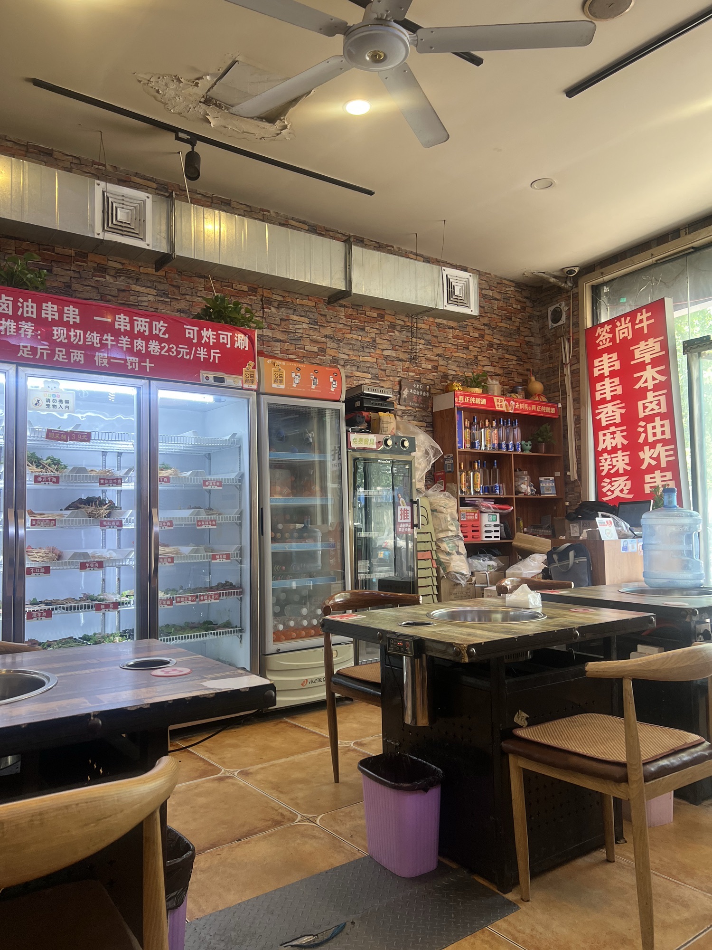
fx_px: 713
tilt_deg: +5.0
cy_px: 475
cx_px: 356
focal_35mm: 26
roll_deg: +1.7
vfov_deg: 67.3
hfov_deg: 53.1
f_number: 1.5
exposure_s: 1/100
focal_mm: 5.7
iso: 100
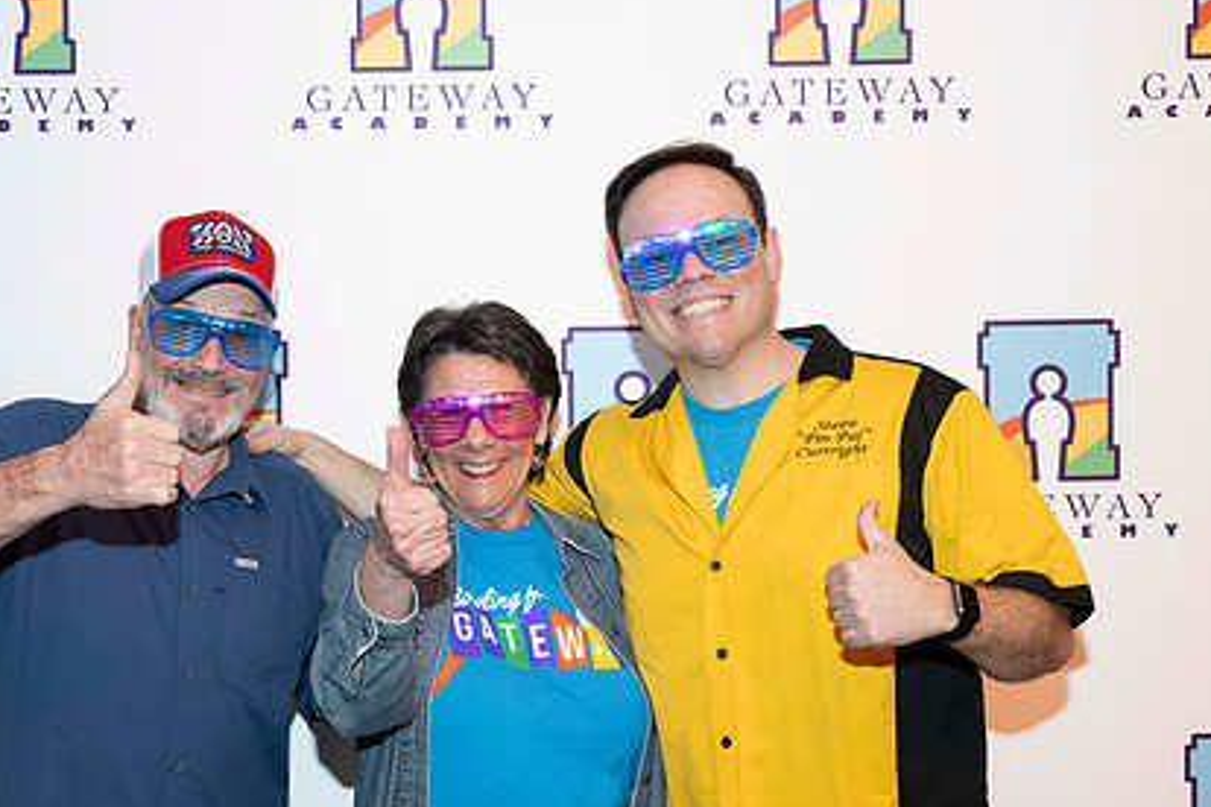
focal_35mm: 49
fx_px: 1648
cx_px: 512
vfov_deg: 27.3
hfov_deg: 40.2
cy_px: 542
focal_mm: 35
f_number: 5.6
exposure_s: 1/50
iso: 800
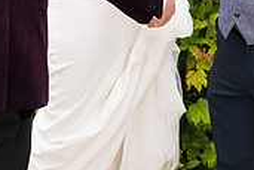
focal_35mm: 119
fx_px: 840
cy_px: -63
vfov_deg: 11.2
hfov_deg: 17.1
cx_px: 196
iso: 250
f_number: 3.5
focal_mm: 35
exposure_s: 1/1600
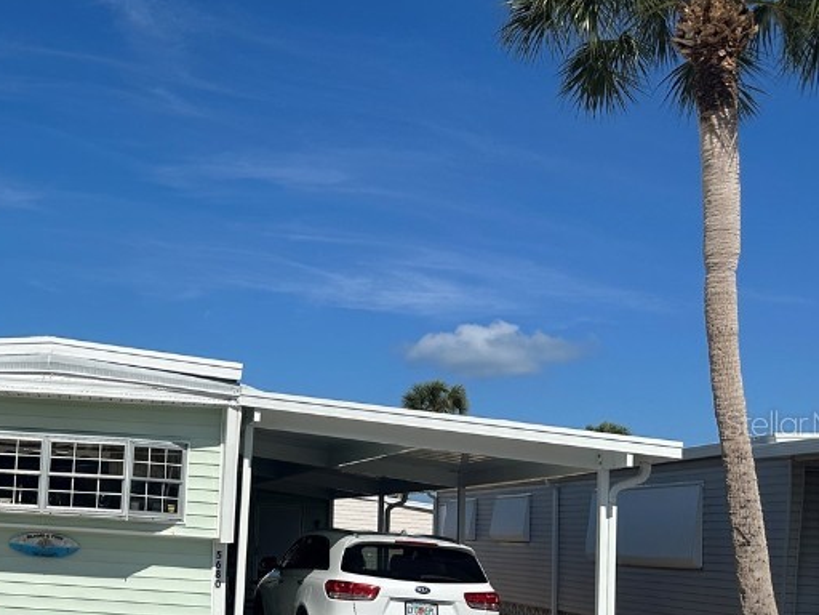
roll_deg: -4.1
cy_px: 423
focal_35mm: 48
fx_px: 1136
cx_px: 56
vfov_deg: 30.0
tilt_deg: +6.1
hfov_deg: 36.7
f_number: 1.78
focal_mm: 6.86
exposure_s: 1/13699
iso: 80
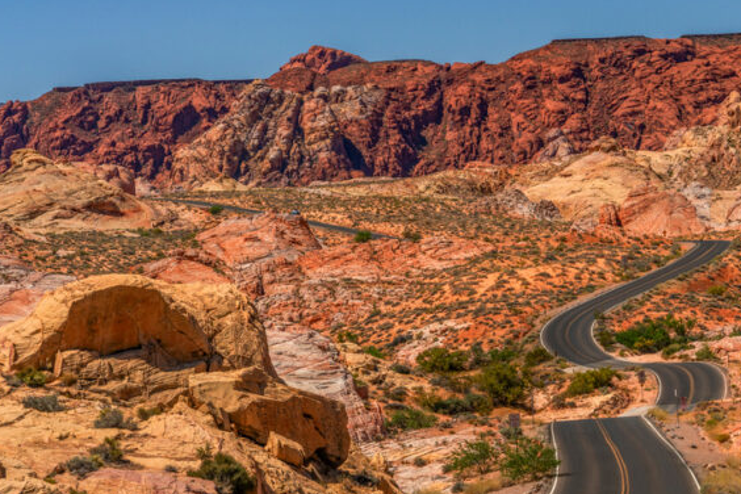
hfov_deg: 16.0
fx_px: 2614
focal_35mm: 127
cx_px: 614
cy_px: 393
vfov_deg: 10.8
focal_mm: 70
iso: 100
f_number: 11
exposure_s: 1/500
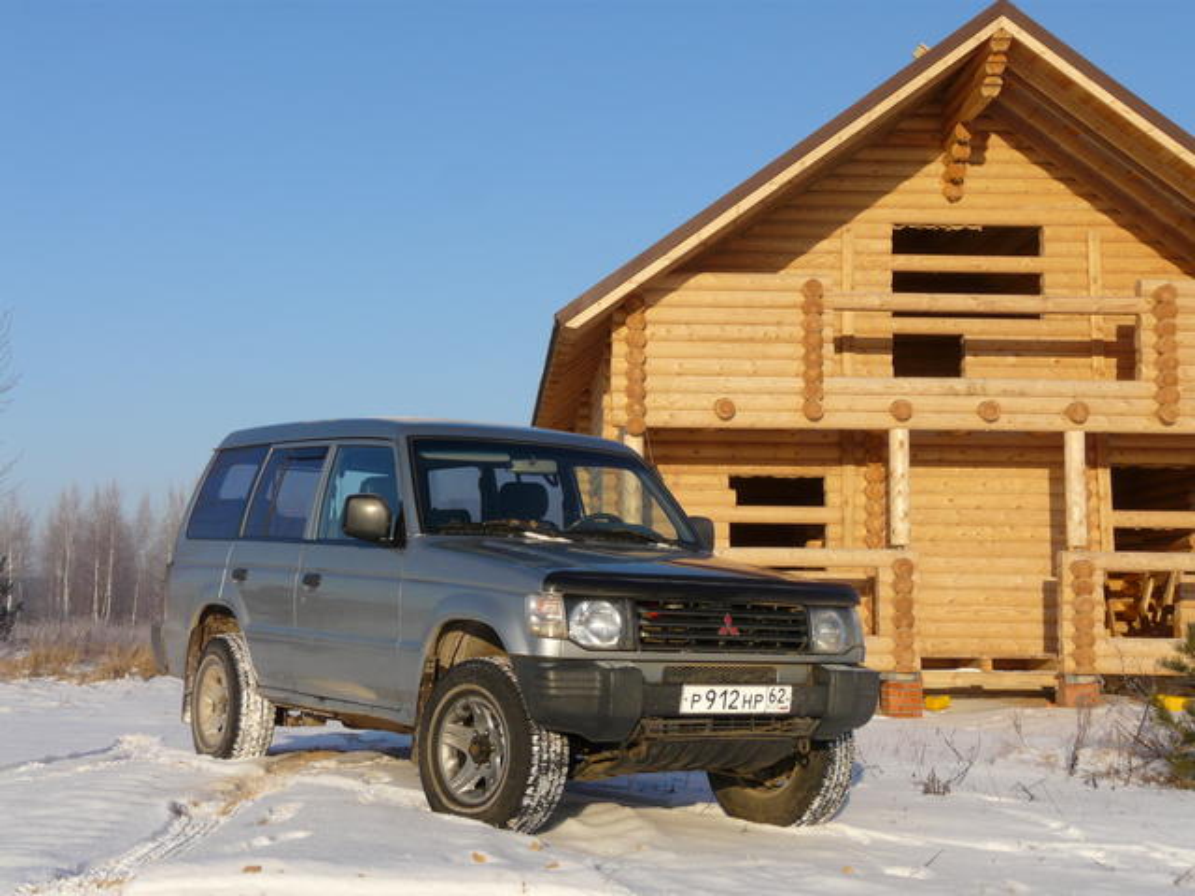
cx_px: 598
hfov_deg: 34.9
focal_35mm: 55
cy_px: 448
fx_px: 1899
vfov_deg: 26.6
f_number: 6.3
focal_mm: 9
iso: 100
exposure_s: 1/400
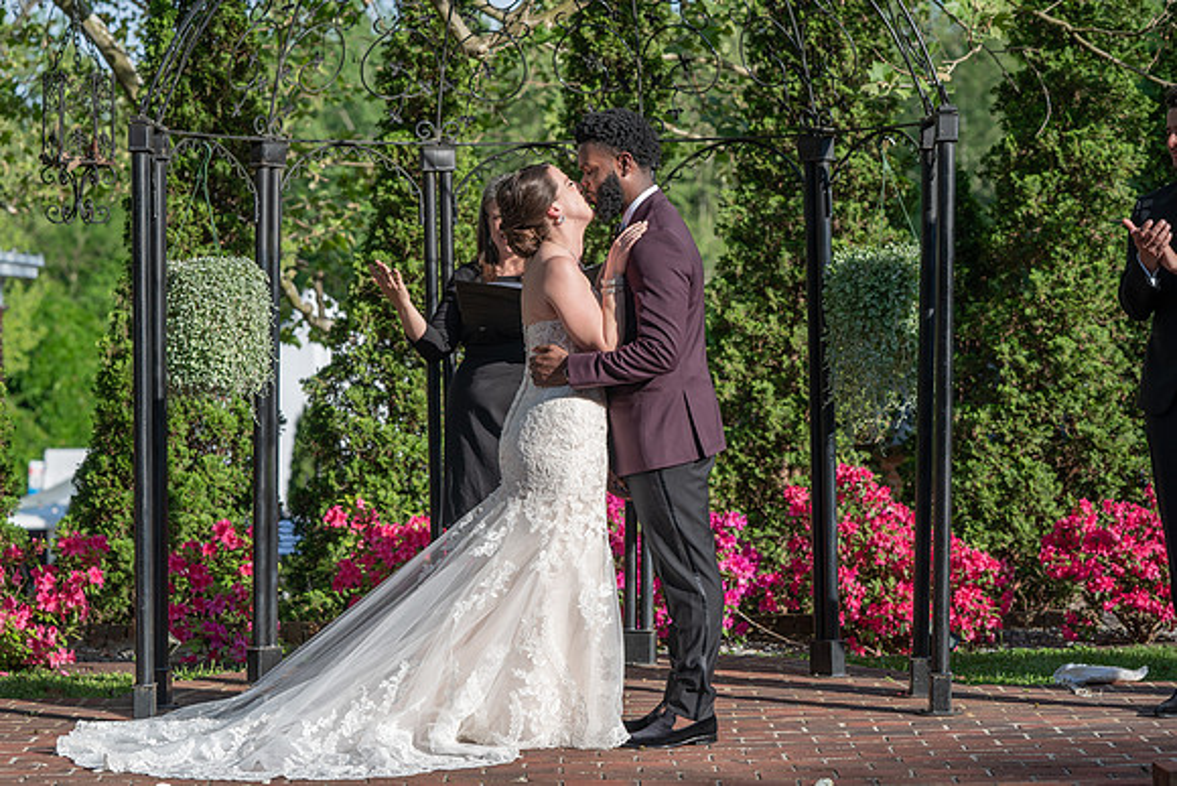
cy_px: 393
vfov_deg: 13.7
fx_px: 3262
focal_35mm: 100
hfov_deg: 20.5
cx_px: 588
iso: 50
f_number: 4.5
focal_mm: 97
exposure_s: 1/500
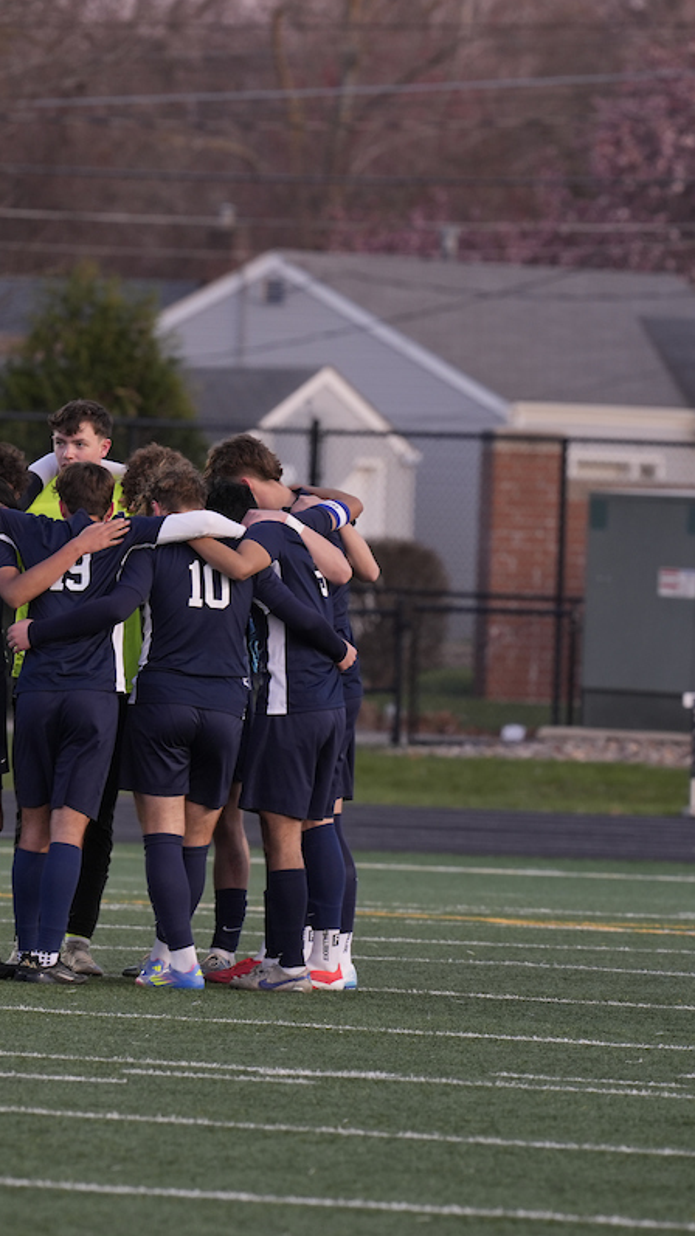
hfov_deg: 1.9
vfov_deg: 3.4
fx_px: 20684
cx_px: -206
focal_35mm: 631
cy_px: 617
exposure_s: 1/80
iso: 640
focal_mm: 400
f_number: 8
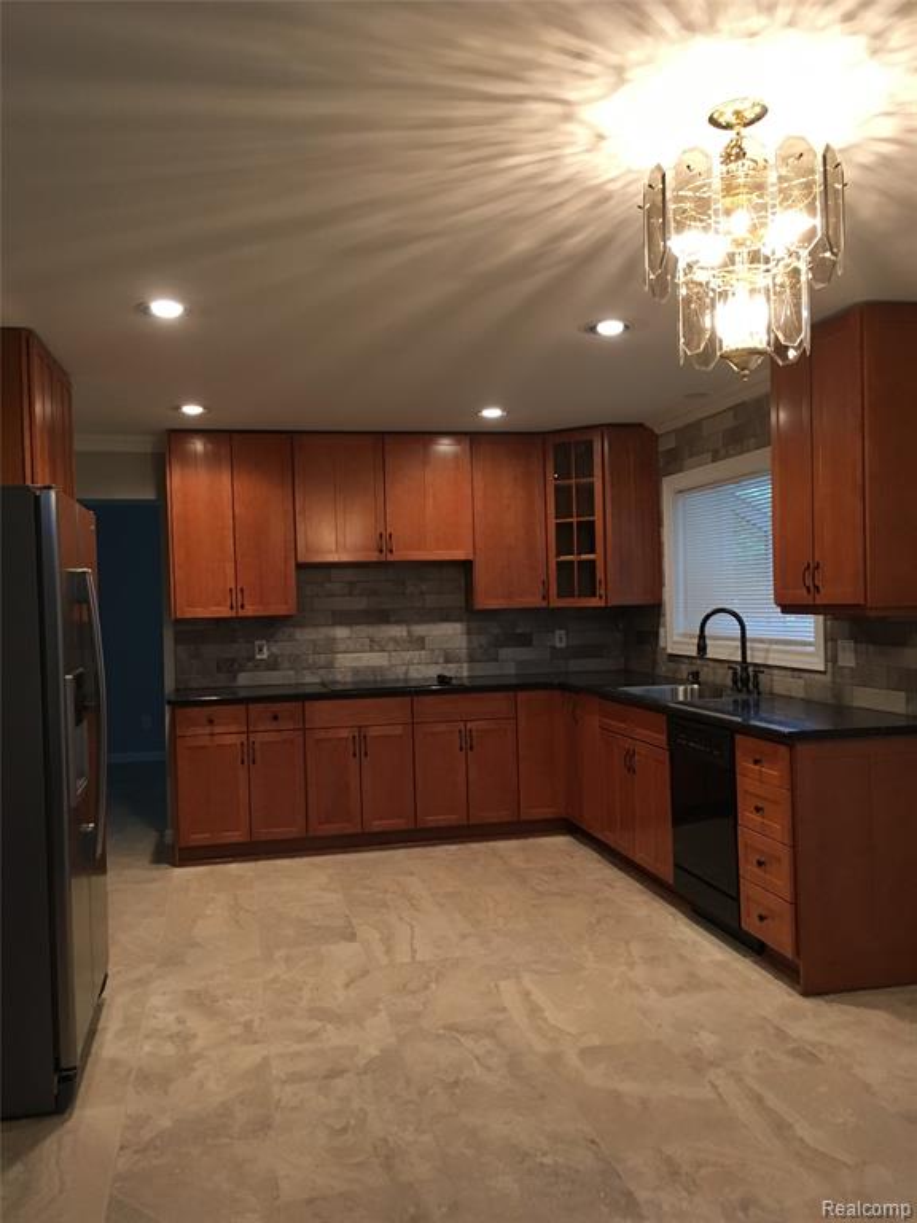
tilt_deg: -1.4
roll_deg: +2.5
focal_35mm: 29
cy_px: 612
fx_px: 1024
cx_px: 458
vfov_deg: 61.7
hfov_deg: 48.2
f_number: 2.2
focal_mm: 4.15
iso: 125
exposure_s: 1/30
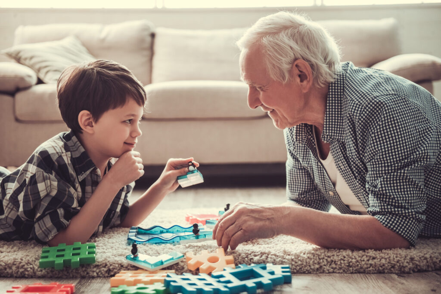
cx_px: 220
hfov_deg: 34.5
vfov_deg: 23.4
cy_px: 147
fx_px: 711
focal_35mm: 58
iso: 1250
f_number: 2.8
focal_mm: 58
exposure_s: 1/160
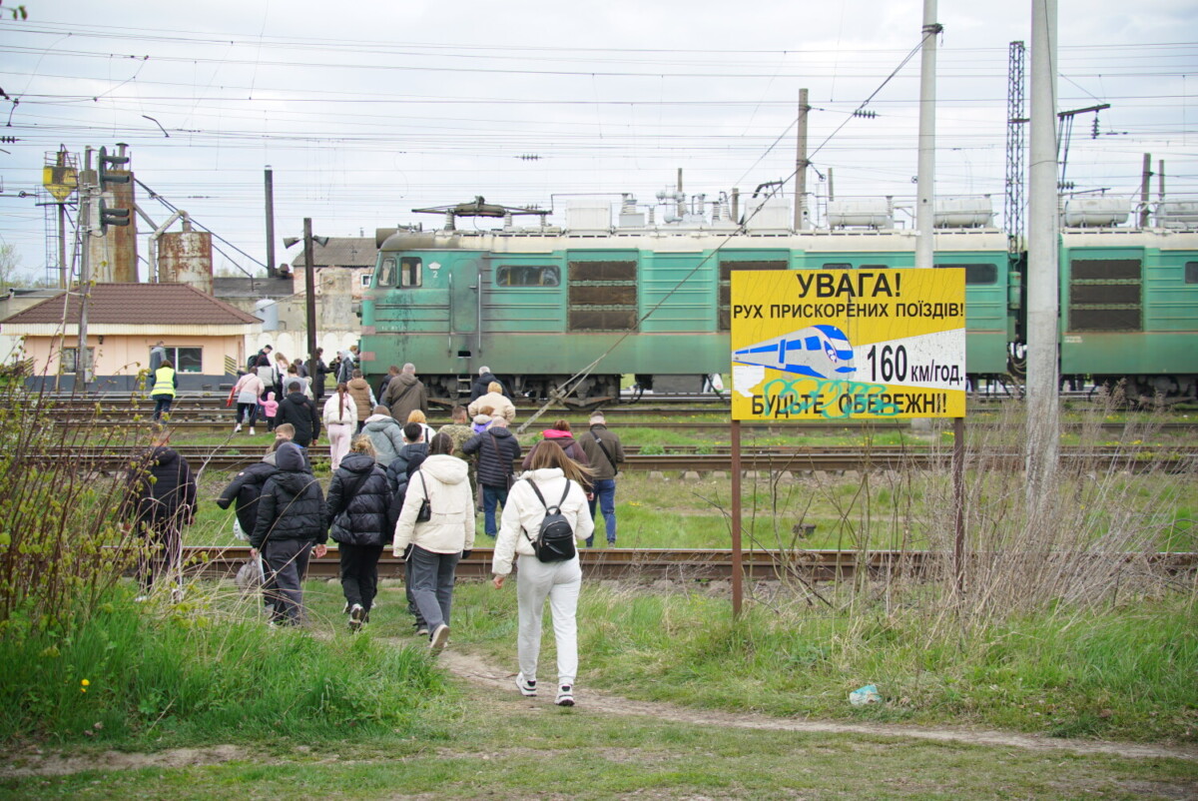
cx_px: 599
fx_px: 6660
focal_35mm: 200
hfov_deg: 10.3
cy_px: 400
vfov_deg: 6.9
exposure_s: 1/320
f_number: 5.6
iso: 100
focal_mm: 200
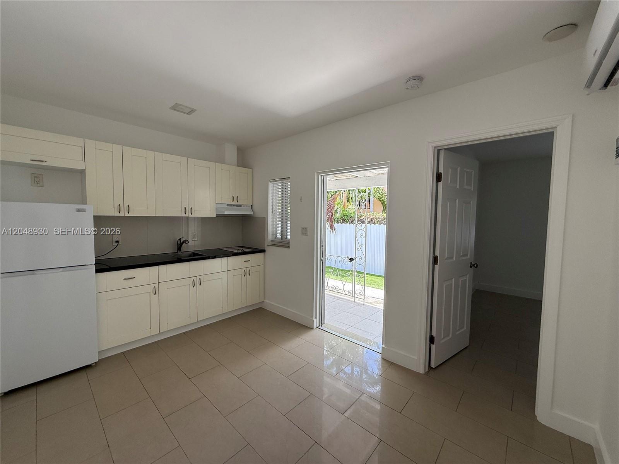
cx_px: 310
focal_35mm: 14
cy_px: 232
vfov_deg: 85.7
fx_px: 250
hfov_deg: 102.1
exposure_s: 1/200
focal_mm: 2.22
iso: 64
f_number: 2.2
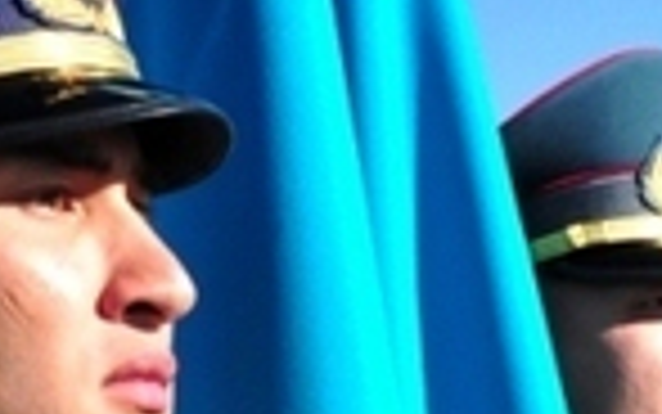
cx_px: 329
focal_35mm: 142
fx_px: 2563
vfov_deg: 9.0
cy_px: 655
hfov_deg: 14.7
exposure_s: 1/800
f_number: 14
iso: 1000
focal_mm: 32
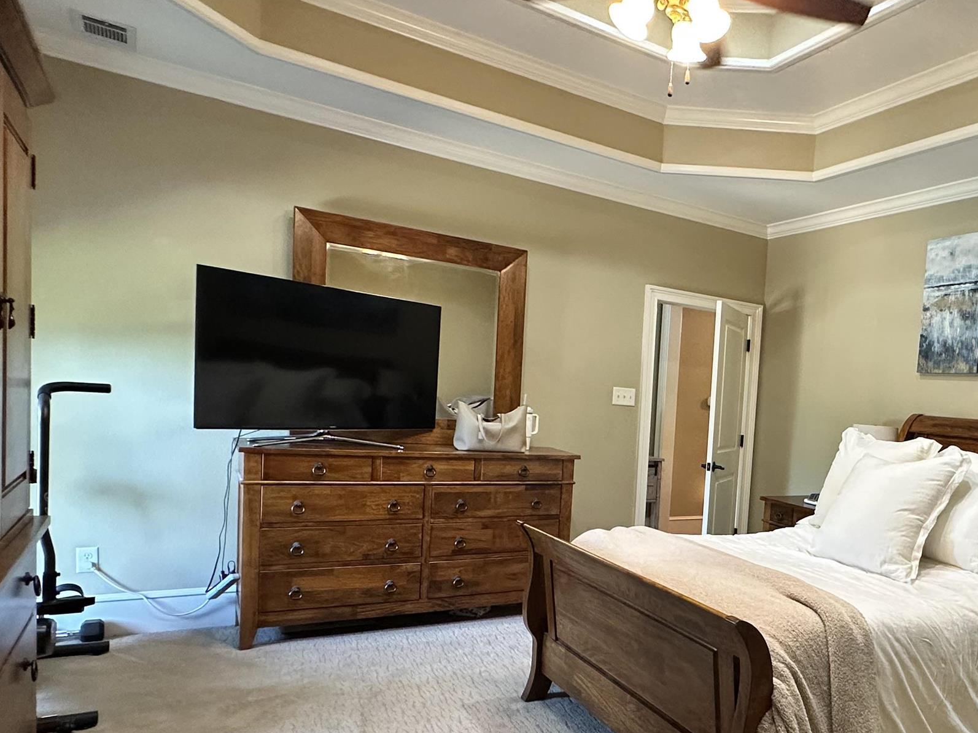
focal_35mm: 27
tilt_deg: -5.4
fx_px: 763
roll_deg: -4.4
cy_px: 470
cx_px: 786
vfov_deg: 50.7
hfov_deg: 60.0
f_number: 2.2
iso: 320
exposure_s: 1/60
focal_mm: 2.22
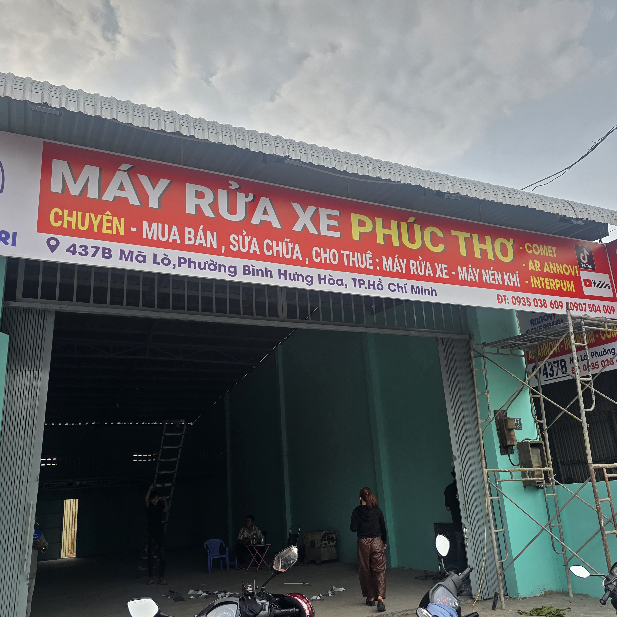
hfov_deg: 57.3
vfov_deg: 57.3
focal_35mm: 28
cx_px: 310
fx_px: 565
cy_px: 317
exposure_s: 1/214
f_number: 1.7
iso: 12
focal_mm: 6.3
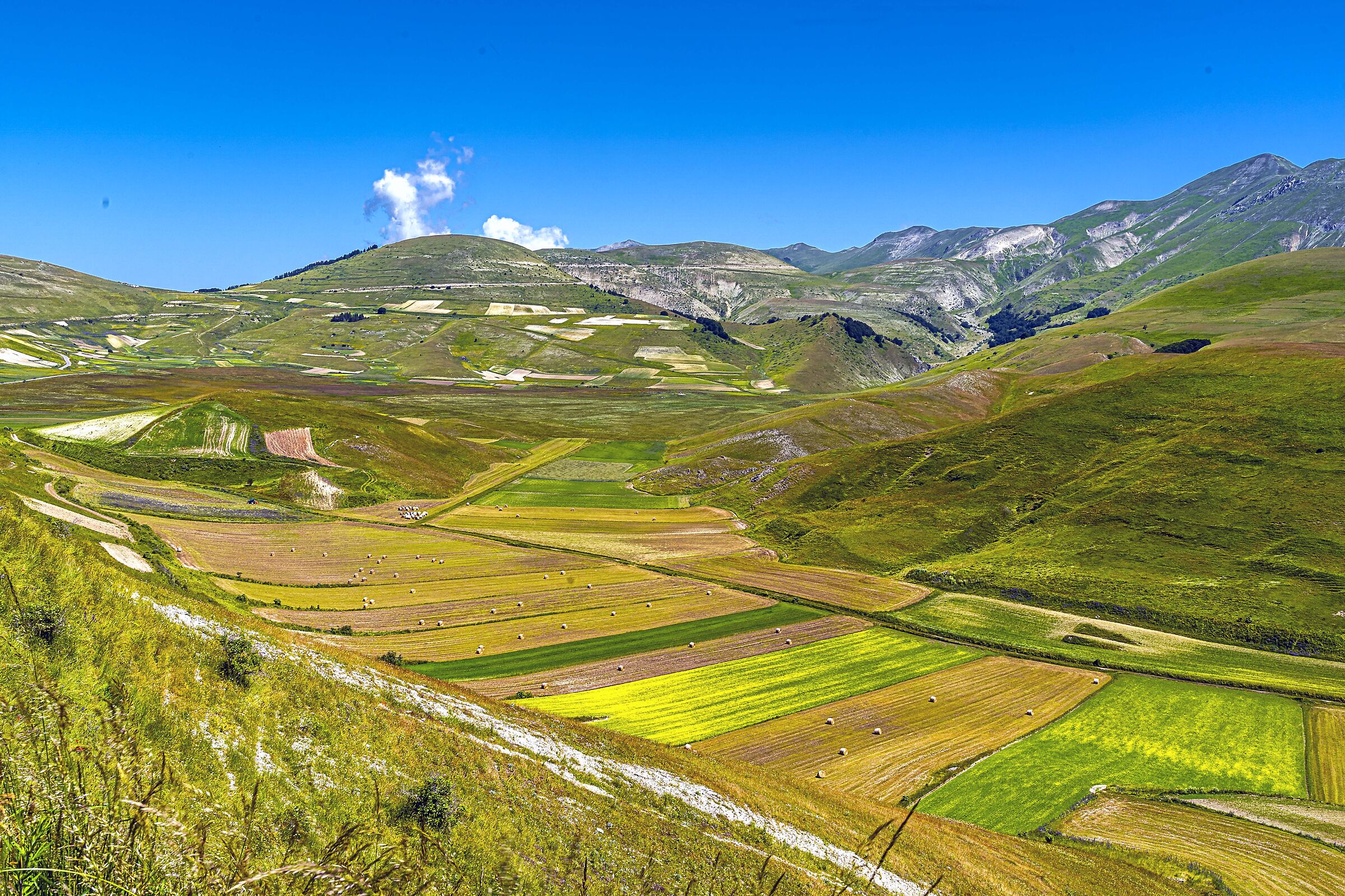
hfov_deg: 55.8
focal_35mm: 34
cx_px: 672
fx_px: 1270
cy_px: 448
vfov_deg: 38.9
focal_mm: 34
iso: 100
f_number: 16
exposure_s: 1/80
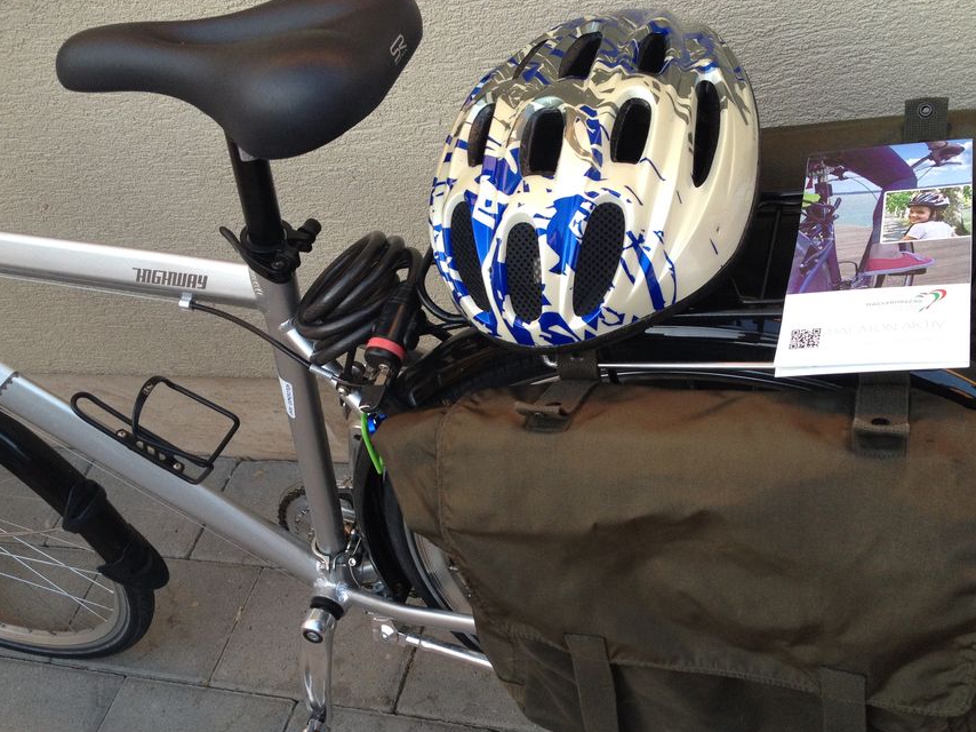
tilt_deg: -46.7
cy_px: 422
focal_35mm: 41
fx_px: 1156
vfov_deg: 35.0
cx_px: 530
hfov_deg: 45.7
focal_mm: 4.28
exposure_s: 1/120
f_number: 2.4
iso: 80
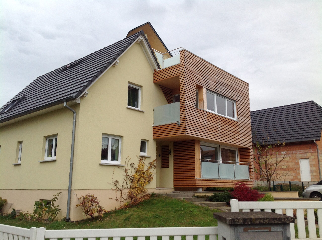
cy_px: 120
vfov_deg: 40.6
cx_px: 161
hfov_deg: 52.7
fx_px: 325
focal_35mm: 35
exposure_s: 1/120
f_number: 2.4
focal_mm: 4.28
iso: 64
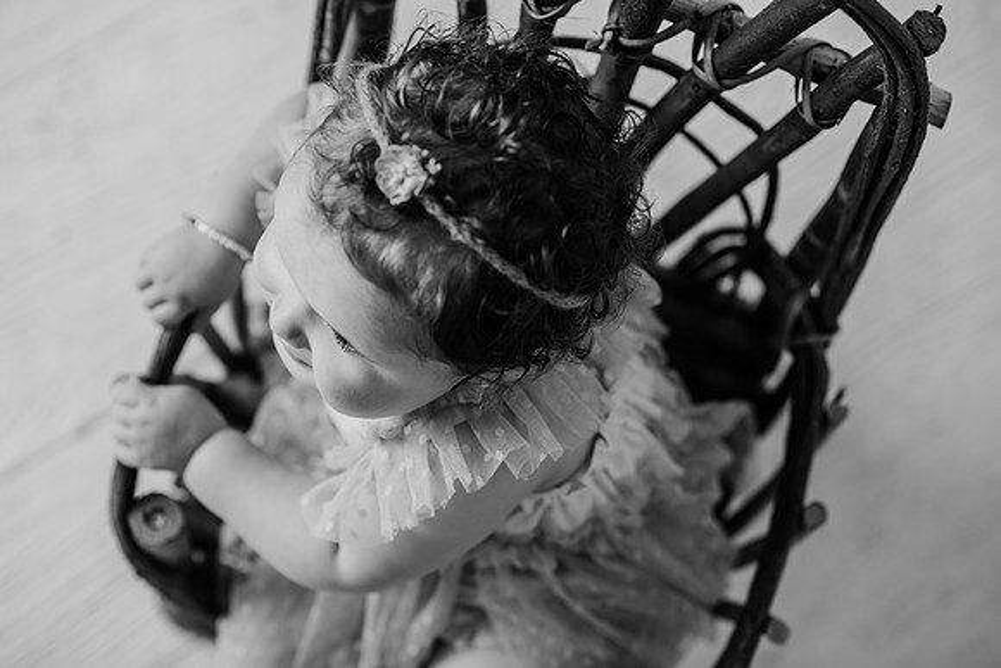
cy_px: 334
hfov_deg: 23.9
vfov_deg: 16.1
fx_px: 2364
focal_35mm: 85
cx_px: 500
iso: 100
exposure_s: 1/160
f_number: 2.8
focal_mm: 85
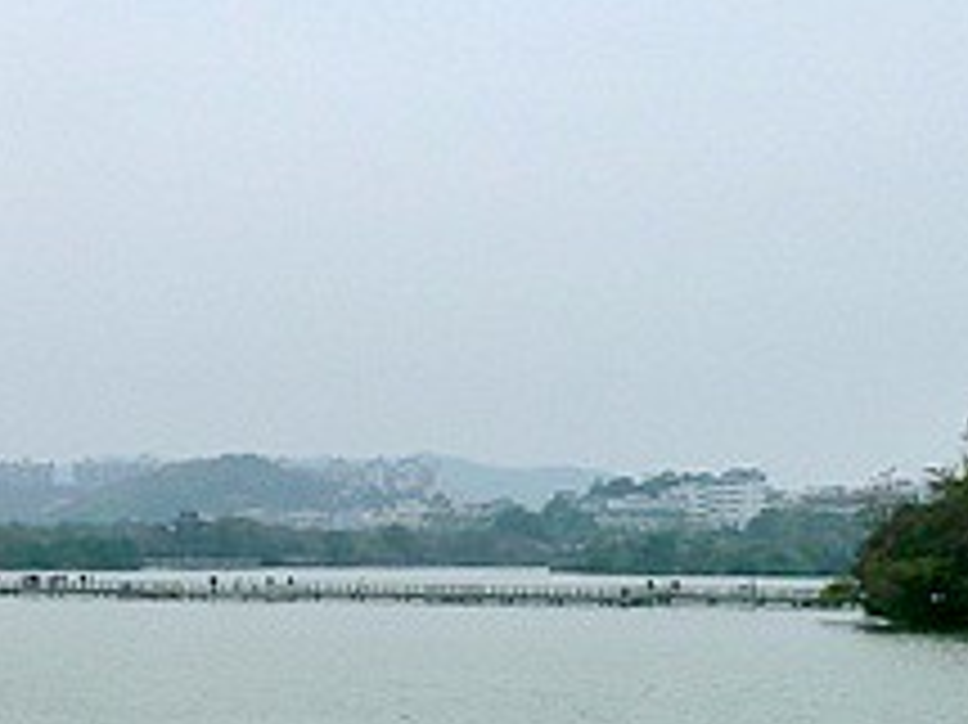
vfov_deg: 15.8
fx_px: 2599
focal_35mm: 93
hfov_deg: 19.7
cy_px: 508
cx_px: -225
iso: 125
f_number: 3.3
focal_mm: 4.5
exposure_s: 1/800
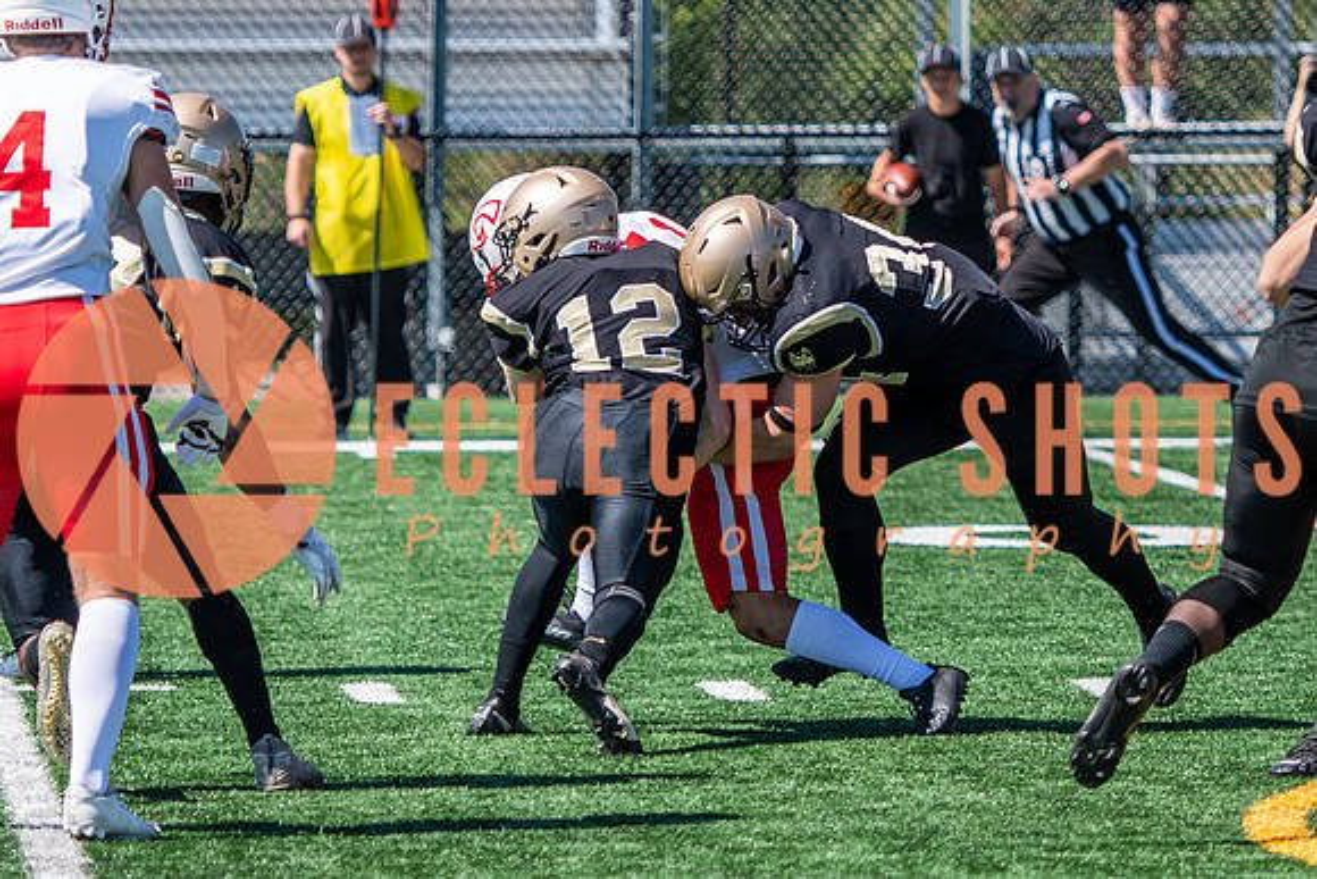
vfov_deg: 3.3
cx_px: 658
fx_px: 15222
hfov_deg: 5.0
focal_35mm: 416
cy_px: 282
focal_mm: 130
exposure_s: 1/2500
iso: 160
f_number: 2.8
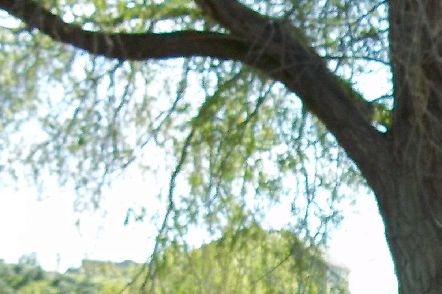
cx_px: 532
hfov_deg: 15.9
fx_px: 1522
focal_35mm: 124
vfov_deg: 10.5
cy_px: 510
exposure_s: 1/250
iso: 80
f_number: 3.1
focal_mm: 6.5
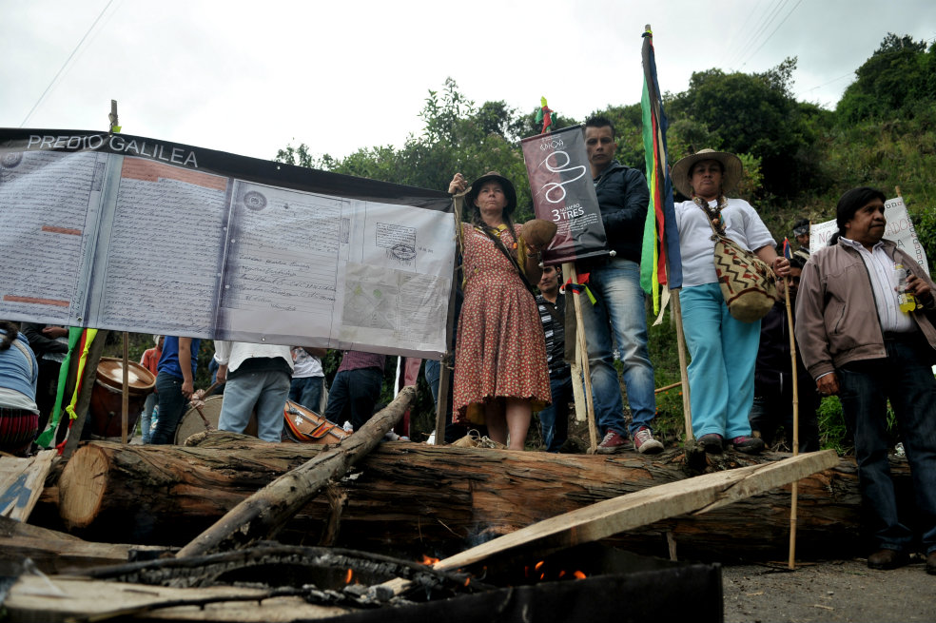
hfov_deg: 70.5
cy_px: 312
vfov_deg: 50.4
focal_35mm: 26
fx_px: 663
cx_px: 468
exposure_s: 1/1250
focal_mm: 17
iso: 160
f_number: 2.8
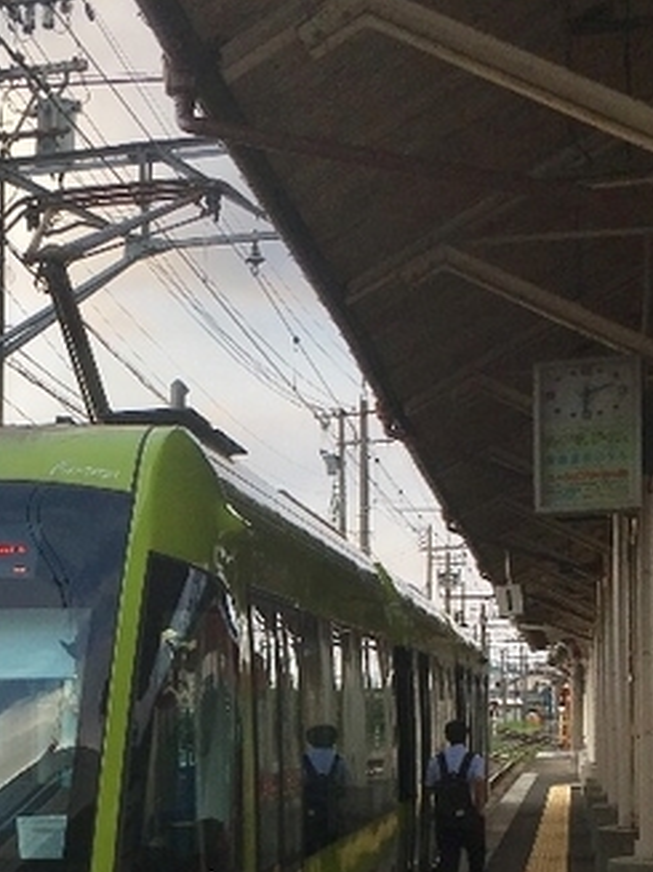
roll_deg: +0.4
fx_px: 1787
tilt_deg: -2.5
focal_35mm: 71
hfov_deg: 20.0
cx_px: -19
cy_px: 792
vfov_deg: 26.5
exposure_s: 1/557
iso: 25
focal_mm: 4.15
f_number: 2.2
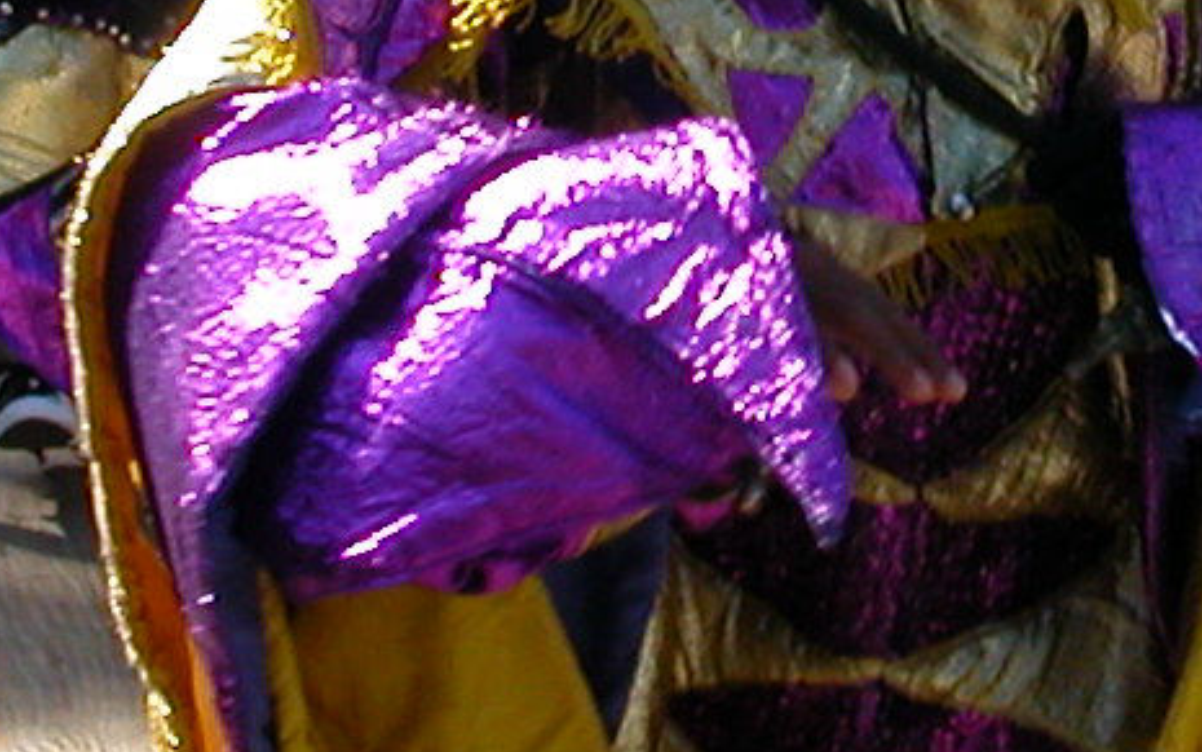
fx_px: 4424
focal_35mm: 135
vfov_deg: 9.6
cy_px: -132
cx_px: 835
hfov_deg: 15.4
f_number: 4.5
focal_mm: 5.6
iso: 100
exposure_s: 1/264
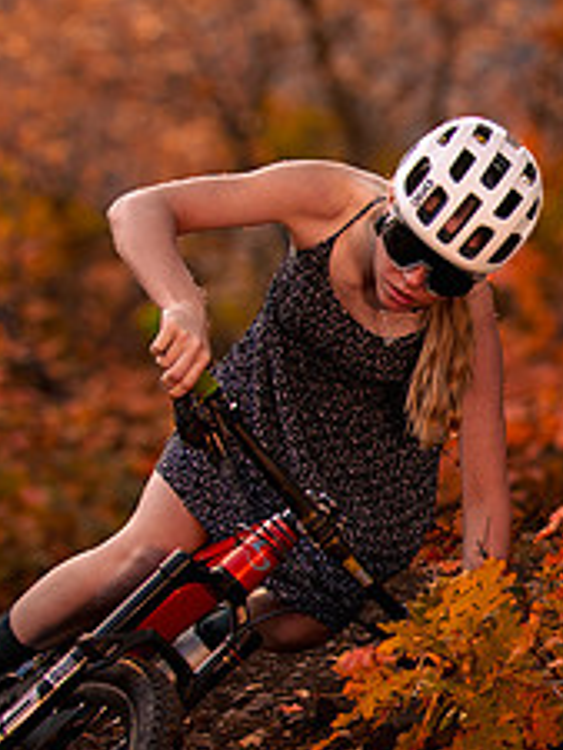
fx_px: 1907
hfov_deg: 16.0
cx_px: 713
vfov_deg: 22.1
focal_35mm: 88
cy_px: 513
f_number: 4.5
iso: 320
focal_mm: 24
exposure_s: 1/500
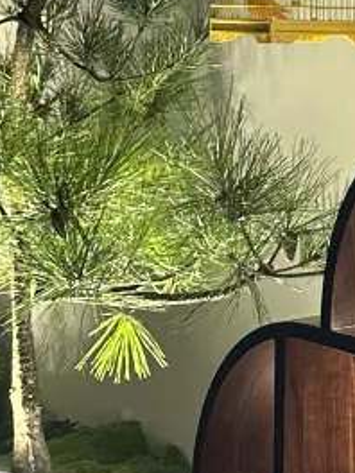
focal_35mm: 131
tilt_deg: -1.3
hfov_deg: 10.9
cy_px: 13
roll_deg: +0.2
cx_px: 531
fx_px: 1791
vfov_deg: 14.8
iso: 160
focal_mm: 6.86
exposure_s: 1/50
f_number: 1.78
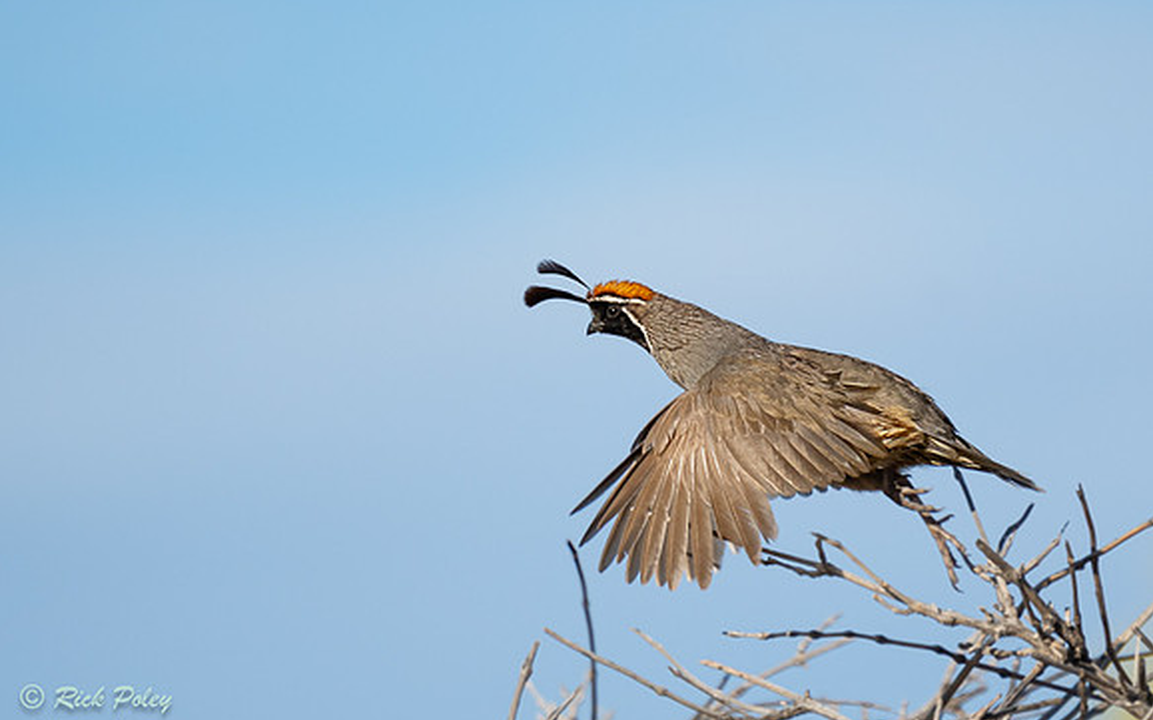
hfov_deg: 1.8
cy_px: 463
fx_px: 37449
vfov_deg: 1.1
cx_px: 724
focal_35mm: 1192
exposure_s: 1/2500
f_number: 6.3
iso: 320
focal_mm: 600
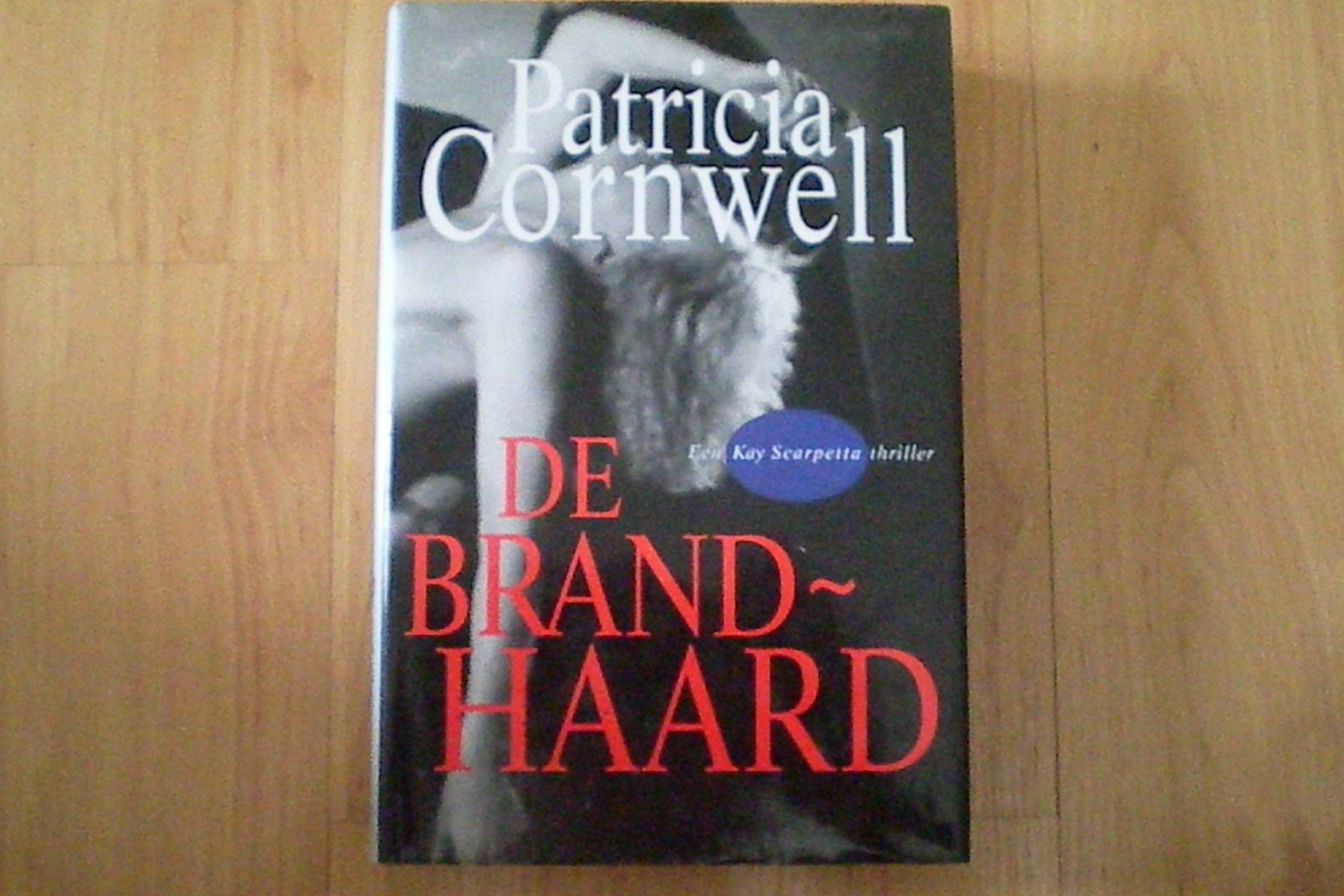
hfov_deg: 48.5
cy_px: 467
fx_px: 1493
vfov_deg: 33.4
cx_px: 665
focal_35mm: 40
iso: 1962
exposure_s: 1/50
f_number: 3.1
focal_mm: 6.3
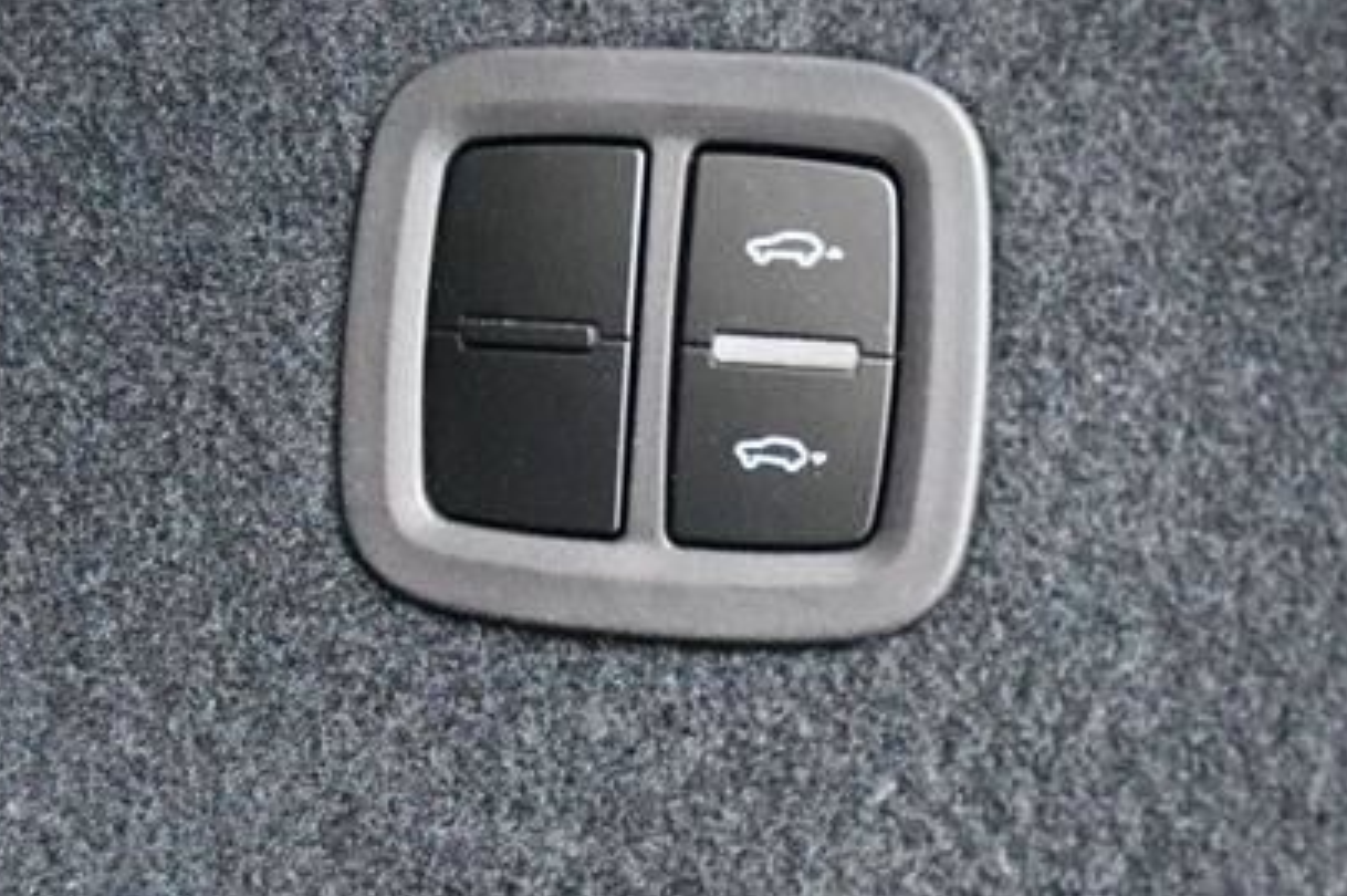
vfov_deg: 16.6
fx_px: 3066
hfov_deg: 24.7
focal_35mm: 82
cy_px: 491
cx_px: 800
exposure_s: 1/25
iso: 12800
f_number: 4.2
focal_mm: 35
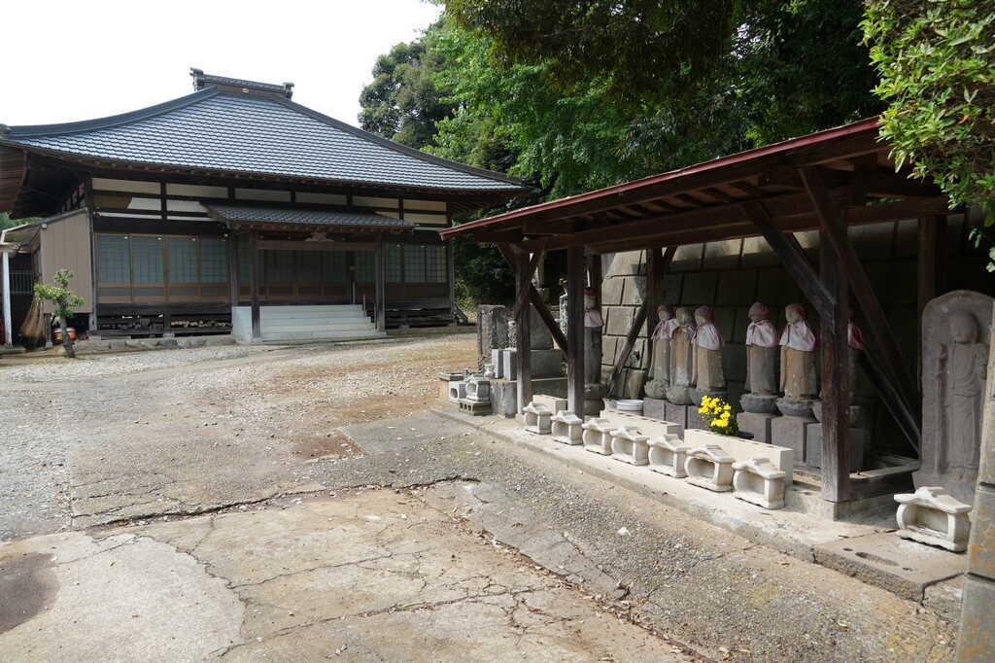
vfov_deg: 47.9
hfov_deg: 67.4
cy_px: 332
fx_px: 746
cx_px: 498
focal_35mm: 27
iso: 100
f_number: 5
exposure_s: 1/100
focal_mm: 18
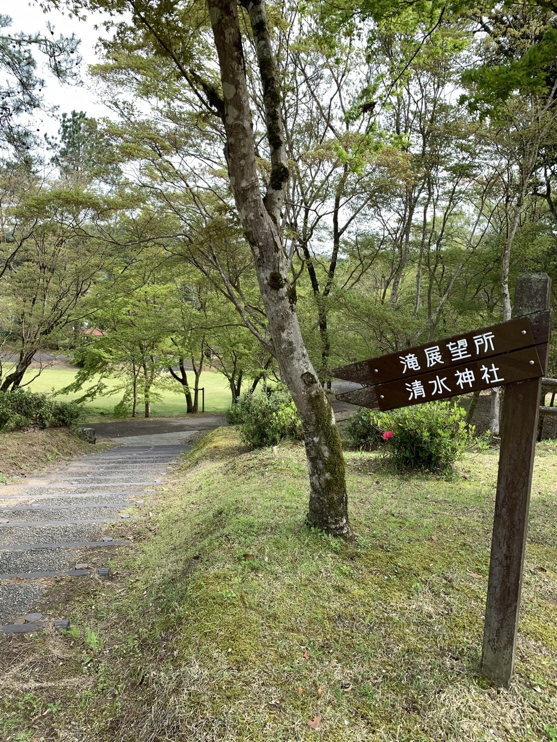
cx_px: 278
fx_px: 558
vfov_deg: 67.3
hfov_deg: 53.1
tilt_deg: -6.7
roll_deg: -1.6
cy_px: 371
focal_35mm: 26
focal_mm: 4.25
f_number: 1.8
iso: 25
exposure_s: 1/639
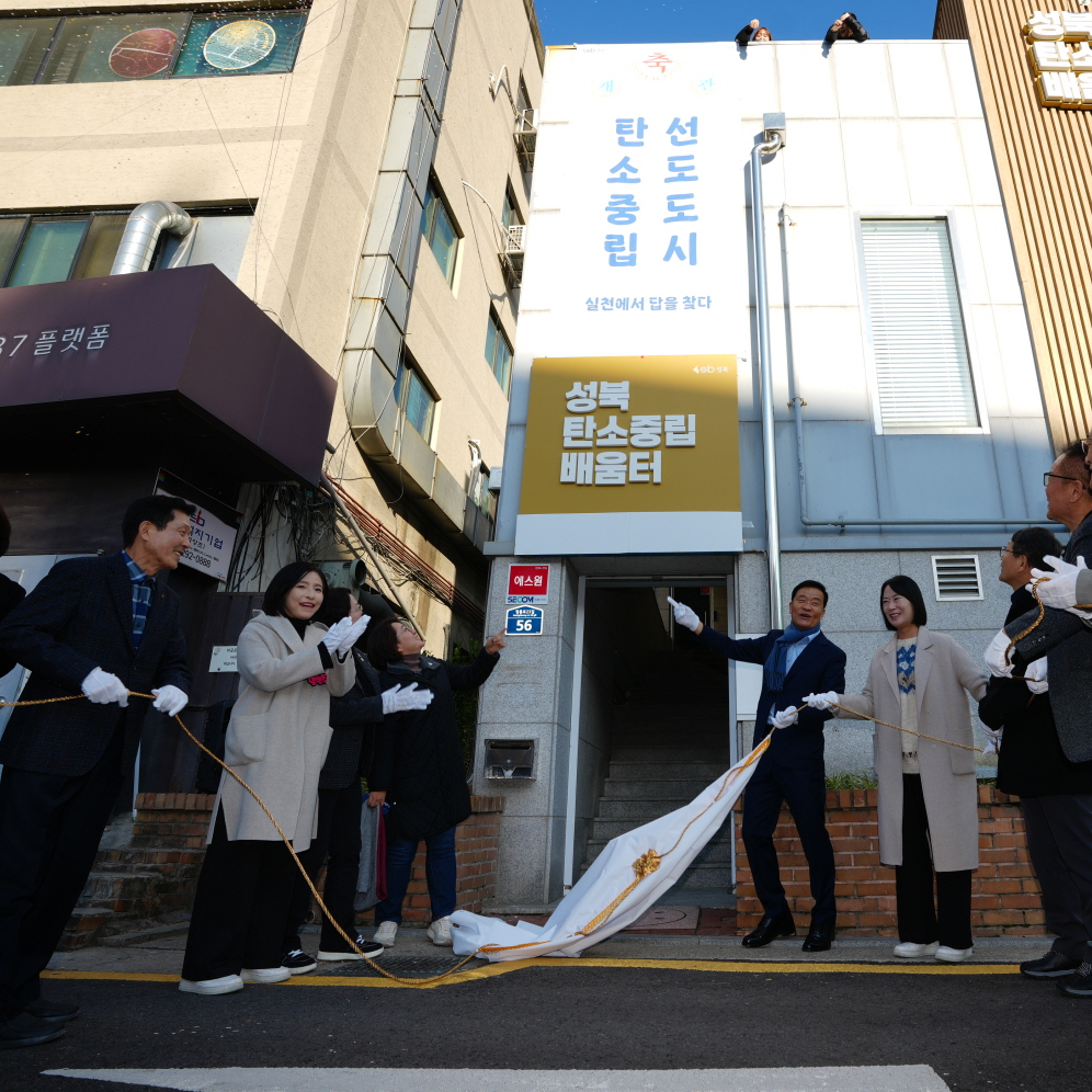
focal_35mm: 21
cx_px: 715
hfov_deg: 70.3
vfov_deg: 72.1
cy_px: 537
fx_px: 749
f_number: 6.3
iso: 80
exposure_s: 1/160
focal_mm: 16
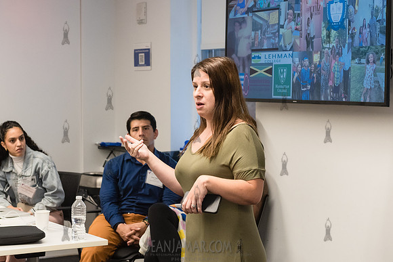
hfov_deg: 24.6
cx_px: 166
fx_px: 899
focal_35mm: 82
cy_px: 128
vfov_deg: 16.6
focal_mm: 62
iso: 2500
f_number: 4.5
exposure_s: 1/250
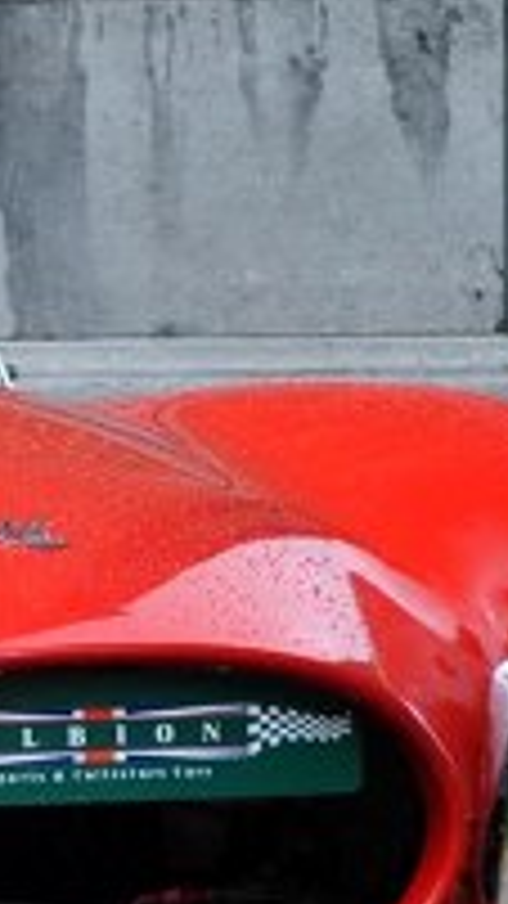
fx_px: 9583
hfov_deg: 3.0
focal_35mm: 400
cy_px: 513
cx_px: -508
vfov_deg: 5.4
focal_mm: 80
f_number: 4.2
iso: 200
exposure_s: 1/200
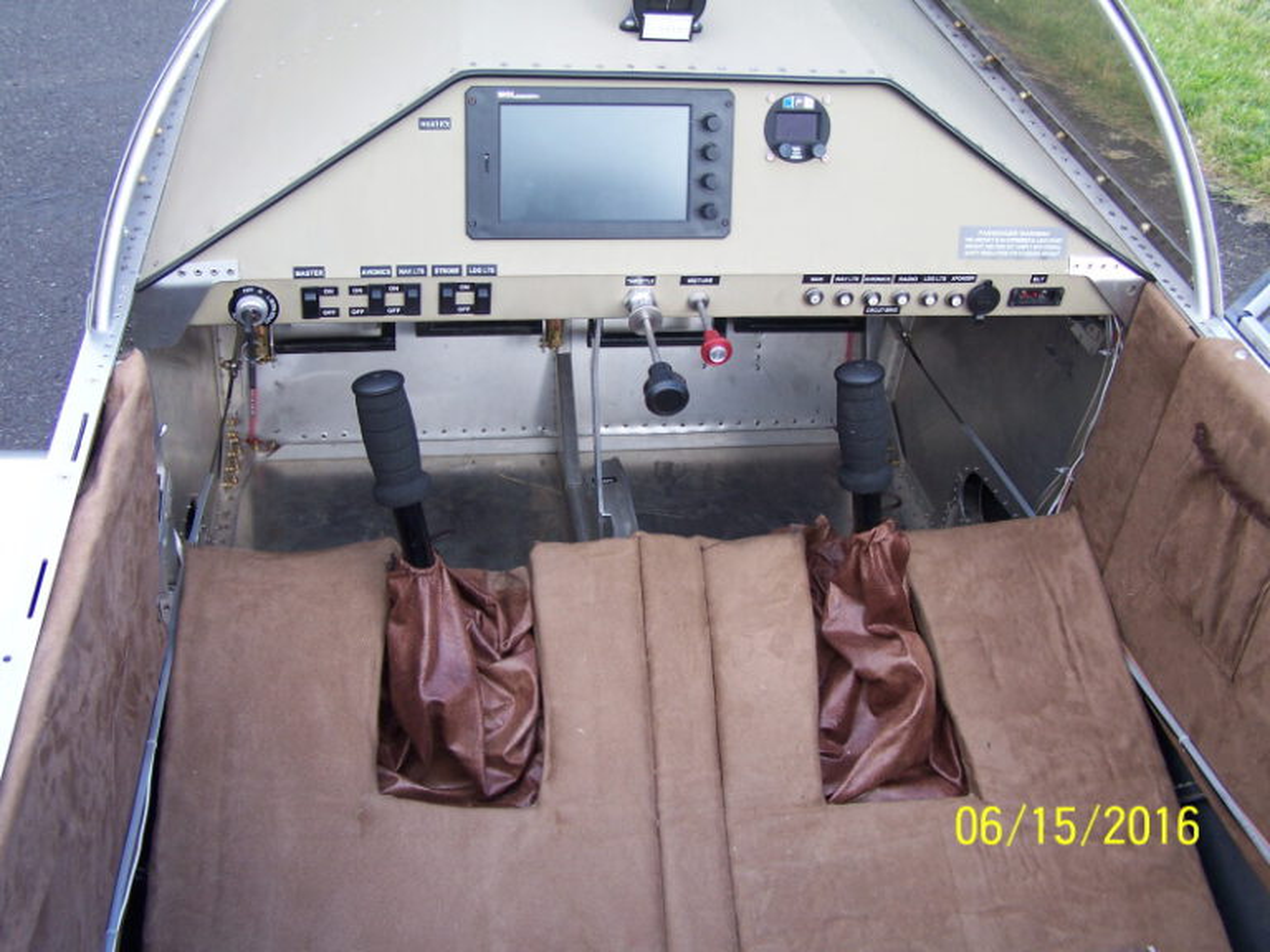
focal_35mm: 40
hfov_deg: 46.8
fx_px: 1468
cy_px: 476
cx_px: 635
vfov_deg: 36.0
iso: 80
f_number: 2.8
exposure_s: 1/100
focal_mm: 6.7
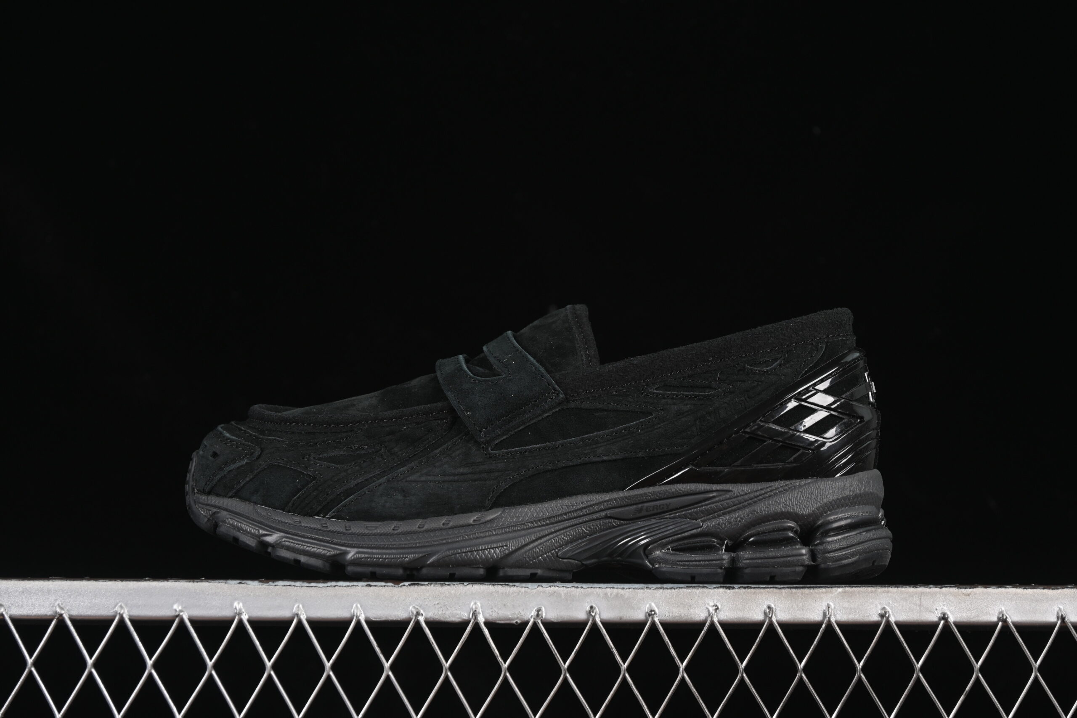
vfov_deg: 18.2
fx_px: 2244
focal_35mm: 75
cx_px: 538
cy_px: 359
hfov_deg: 27.0
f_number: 6.3
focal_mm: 50
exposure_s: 1/60
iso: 160
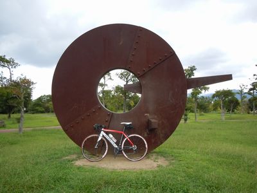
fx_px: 245
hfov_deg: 55.4
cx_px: 128
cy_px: 96
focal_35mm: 33
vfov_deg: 42.9
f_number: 4
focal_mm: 5.9
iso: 100
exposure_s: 1/250
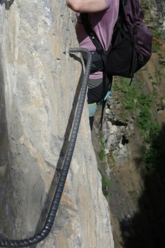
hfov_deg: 16.7
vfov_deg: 24.8
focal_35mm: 81
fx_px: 557
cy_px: 68
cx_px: 34
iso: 100
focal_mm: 26
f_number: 5
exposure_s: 1/800
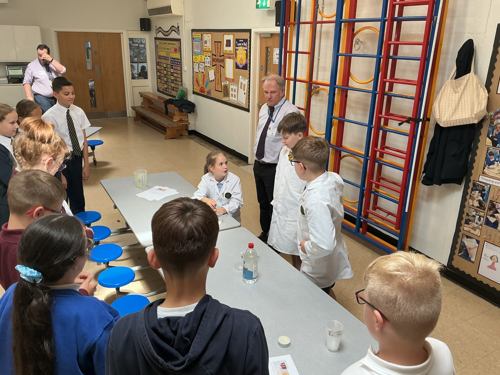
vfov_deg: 48.2
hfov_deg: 61.7
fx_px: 419
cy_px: 188
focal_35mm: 29
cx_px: 250
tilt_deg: -19.0
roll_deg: -0.7
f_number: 1.8
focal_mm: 3
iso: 64
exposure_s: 1/120
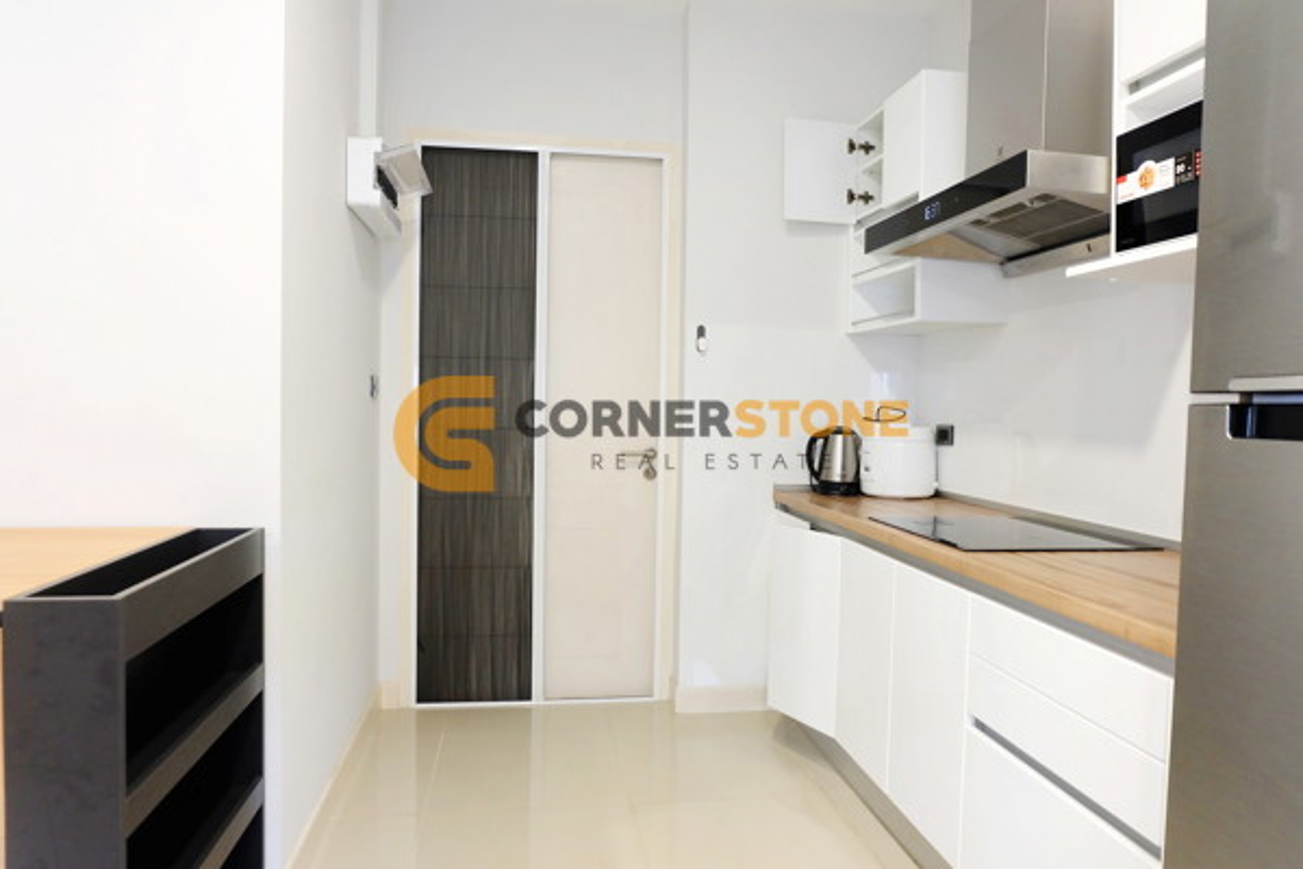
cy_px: 434
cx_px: 652
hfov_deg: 73.7
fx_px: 869
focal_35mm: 24
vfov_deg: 53.1
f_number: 3.5
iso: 1000
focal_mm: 16
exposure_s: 1/30
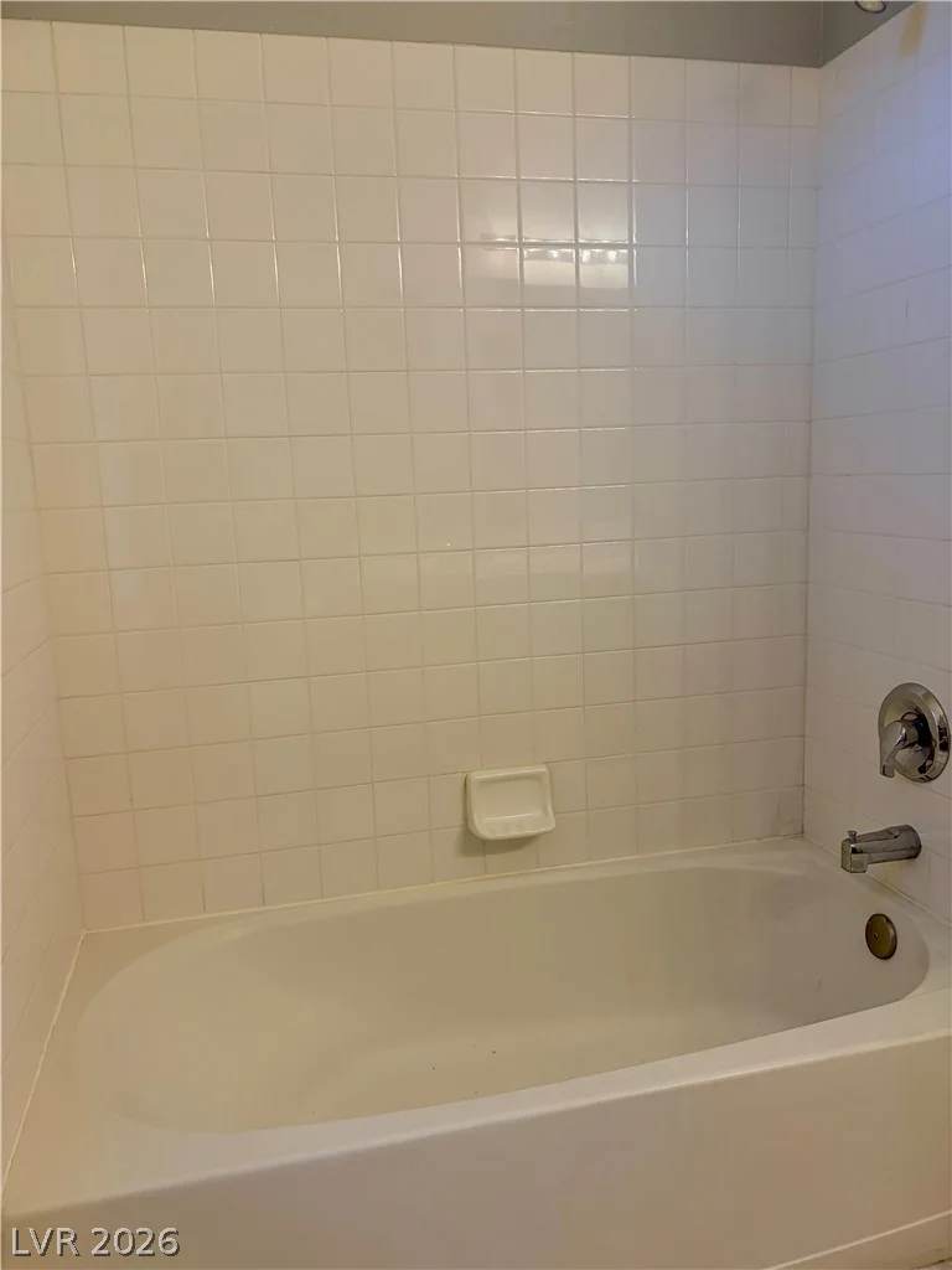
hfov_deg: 53.1
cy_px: 635
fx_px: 953
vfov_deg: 67.3
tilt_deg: -9.2
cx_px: 476
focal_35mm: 26
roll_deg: +2.7
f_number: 1.6
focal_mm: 5.96
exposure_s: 1/60
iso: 125
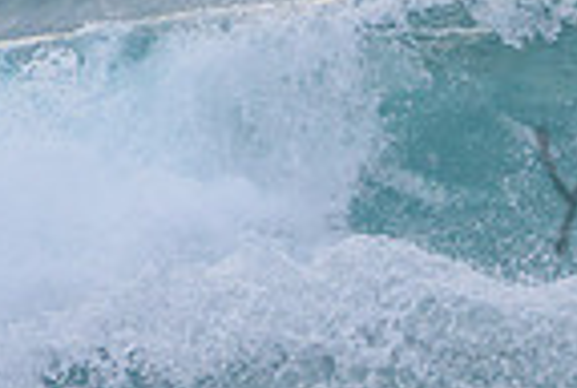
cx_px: 917
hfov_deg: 0.8
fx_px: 39864
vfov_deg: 0.6
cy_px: 141
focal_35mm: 2482
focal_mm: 500
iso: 500
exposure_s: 1/1250
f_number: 5.6
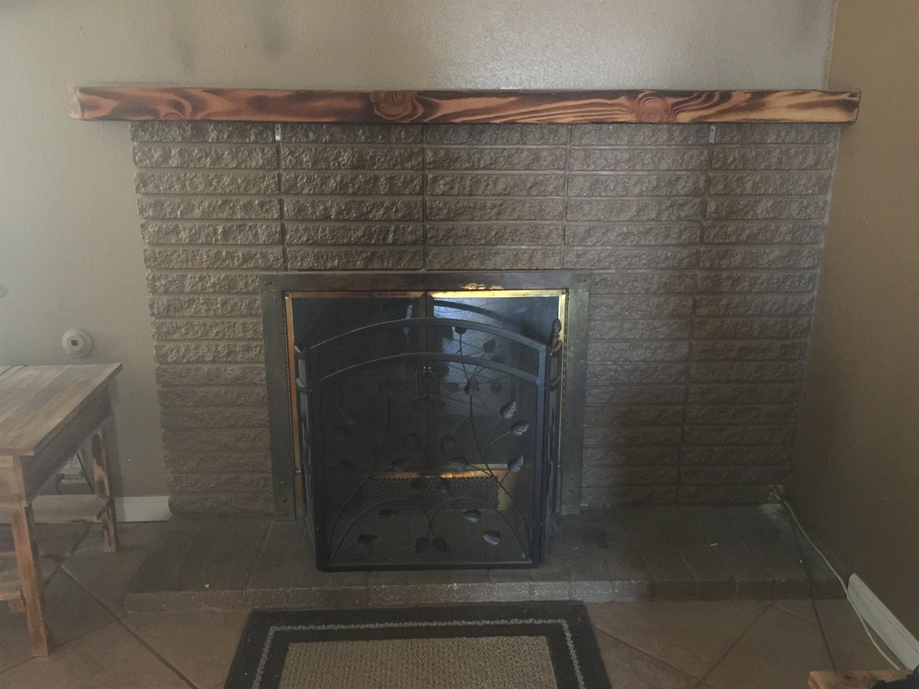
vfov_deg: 48.2
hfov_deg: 61.7
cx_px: 460
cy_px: 344
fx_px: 770
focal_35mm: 29
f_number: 2.2
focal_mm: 4.15
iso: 160
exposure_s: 1/4
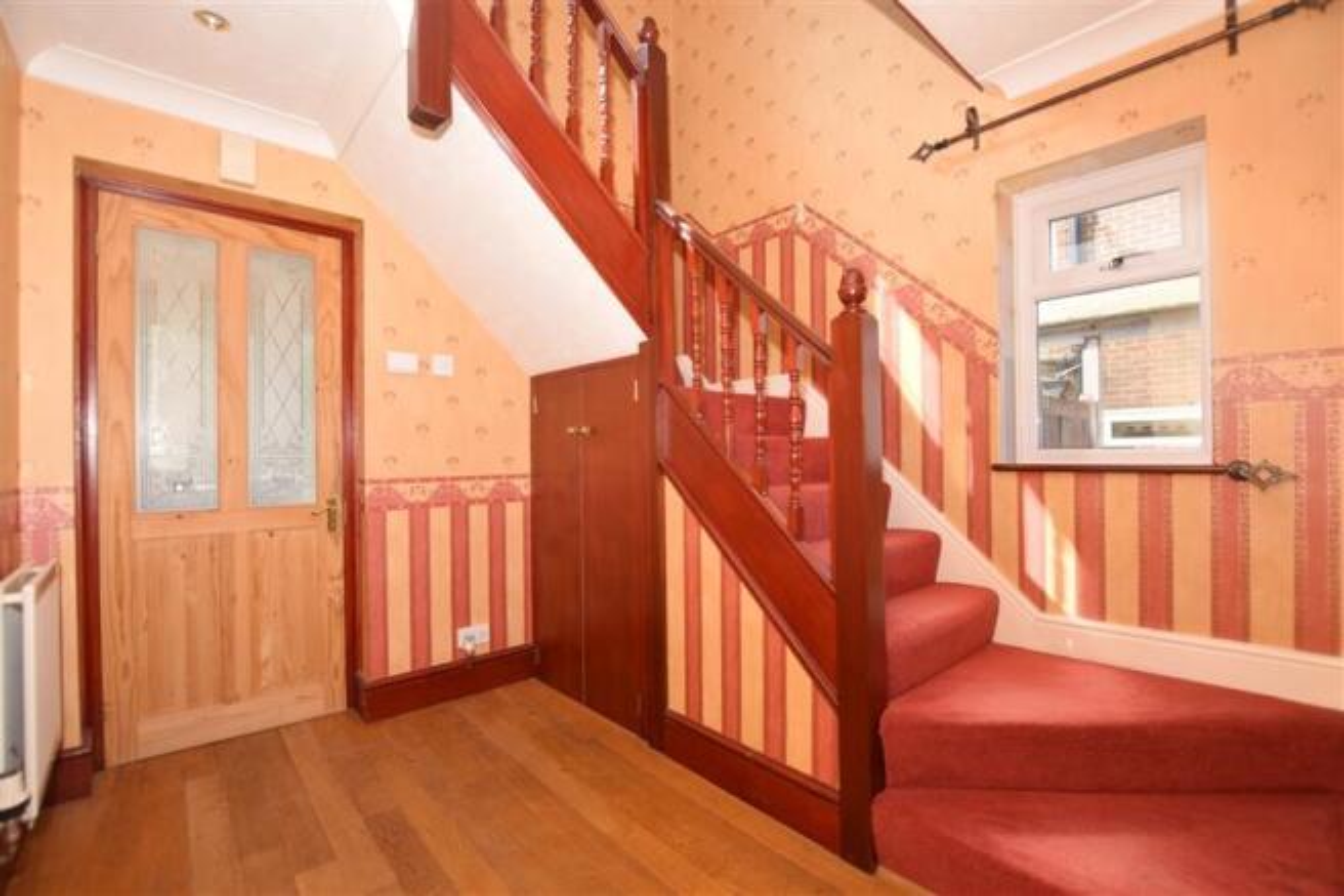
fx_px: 560
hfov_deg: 100.4
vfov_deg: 77.3
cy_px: 448
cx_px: 672
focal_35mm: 15
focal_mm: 10
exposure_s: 1/160
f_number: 6.3
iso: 200
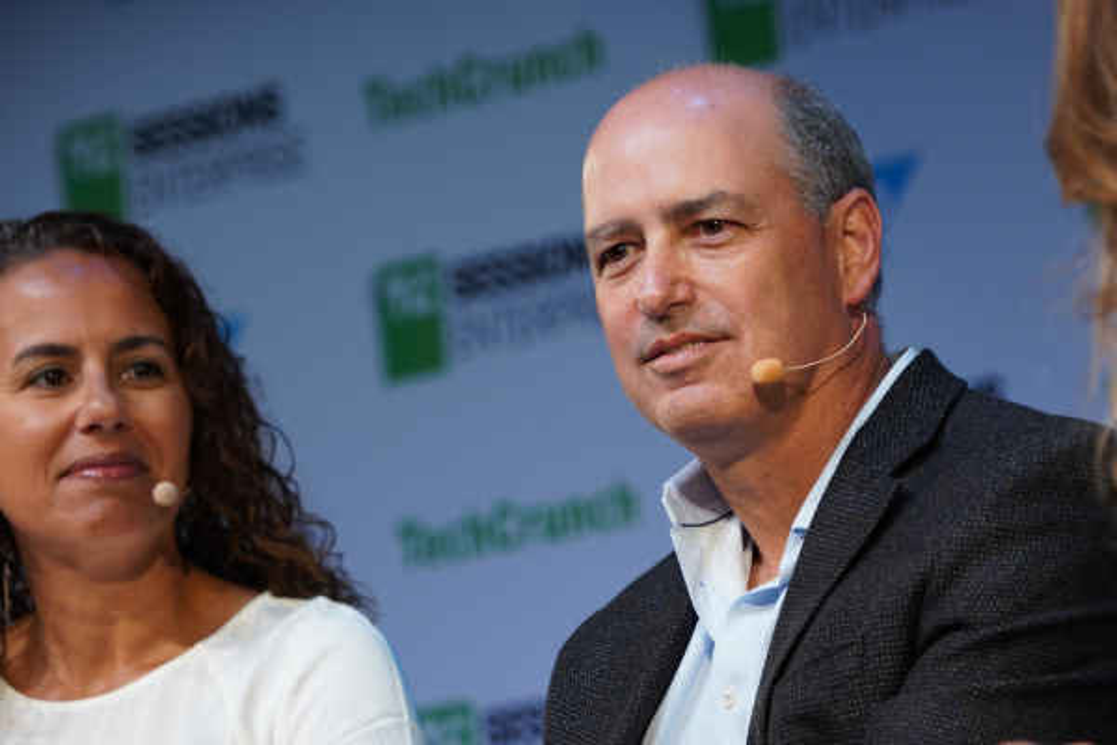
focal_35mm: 308
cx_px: 558
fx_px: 9540
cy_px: 372
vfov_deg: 4.5
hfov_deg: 6.7
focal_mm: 205
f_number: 6.3
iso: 800
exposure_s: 1/100
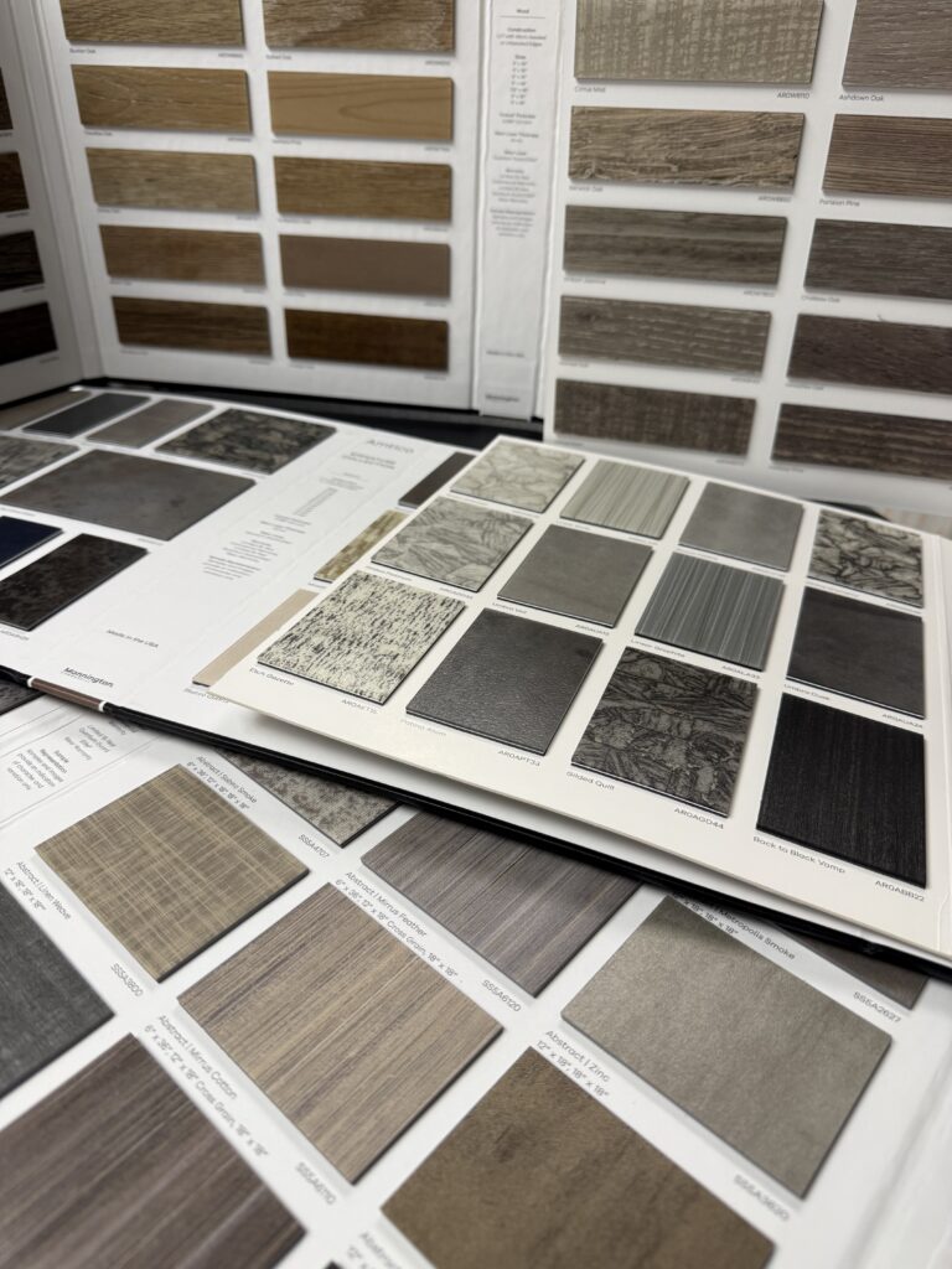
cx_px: 476
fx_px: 880
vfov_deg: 71.6
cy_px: 634
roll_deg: -1.9
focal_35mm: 24
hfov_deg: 56.8
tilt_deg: -34.4
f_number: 1.78
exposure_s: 1/120
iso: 100
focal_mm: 6.76
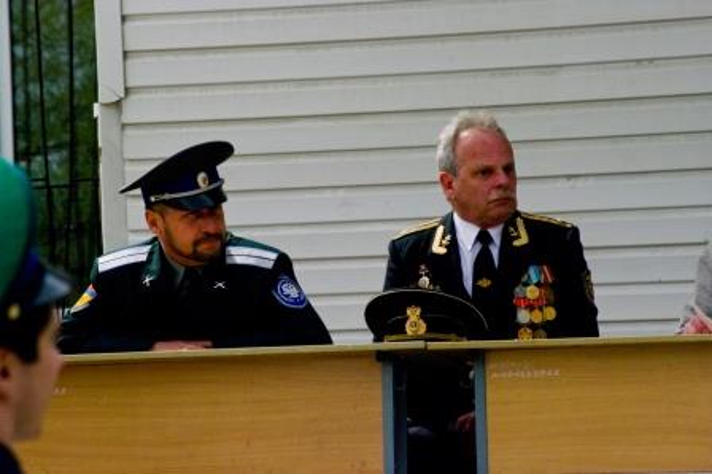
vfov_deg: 5.1
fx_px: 5336
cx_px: 356
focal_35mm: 270
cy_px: 237
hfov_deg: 7.6
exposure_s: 1/1500
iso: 800
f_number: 11
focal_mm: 180
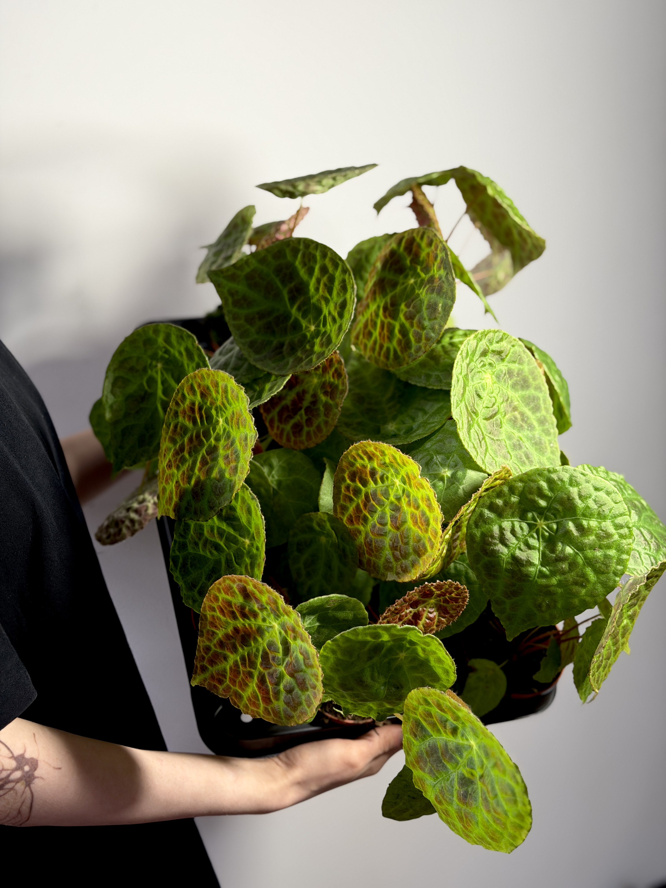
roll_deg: +1.0
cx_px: 333
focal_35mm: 48
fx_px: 1231
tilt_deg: -17.2
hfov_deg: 30.3
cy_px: 444
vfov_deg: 39.7
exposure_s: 1/119
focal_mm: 6.76
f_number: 1.78
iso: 100
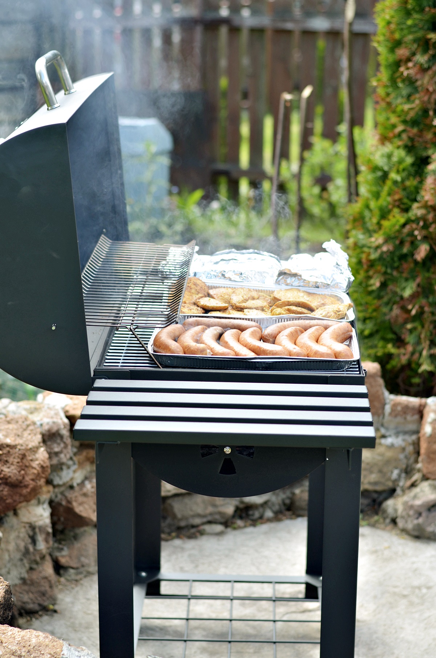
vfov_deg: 27.0
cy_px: 329
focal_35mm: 75
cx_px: 218
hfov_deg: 18.1
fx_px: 1369
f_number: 2.8
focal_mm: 50
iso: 100
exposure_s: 1/320
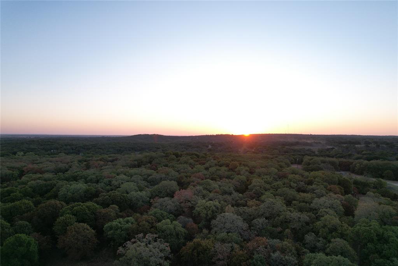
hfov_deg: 78.6
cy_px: 133
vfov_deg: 57.2
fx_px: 243
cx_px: 199
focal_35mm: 22
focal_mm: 8.38
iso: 100
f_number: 2.8
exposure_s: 1/180
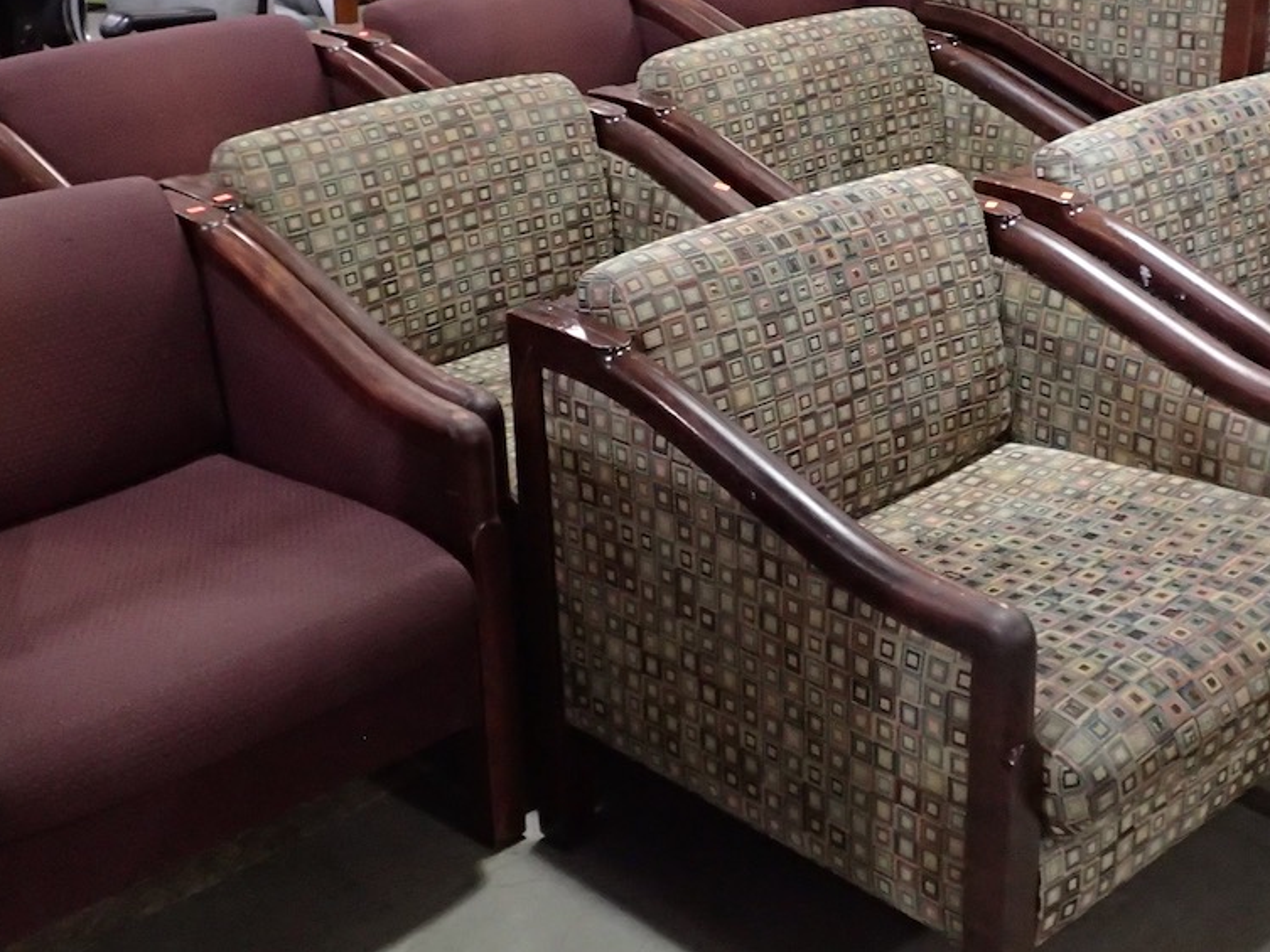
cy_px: 443
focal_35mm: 51
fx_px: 1871
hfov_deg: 37.4
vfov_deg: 28.6
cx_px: 744
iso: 640
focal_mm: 5.5
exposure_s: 1/30
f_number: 2.3
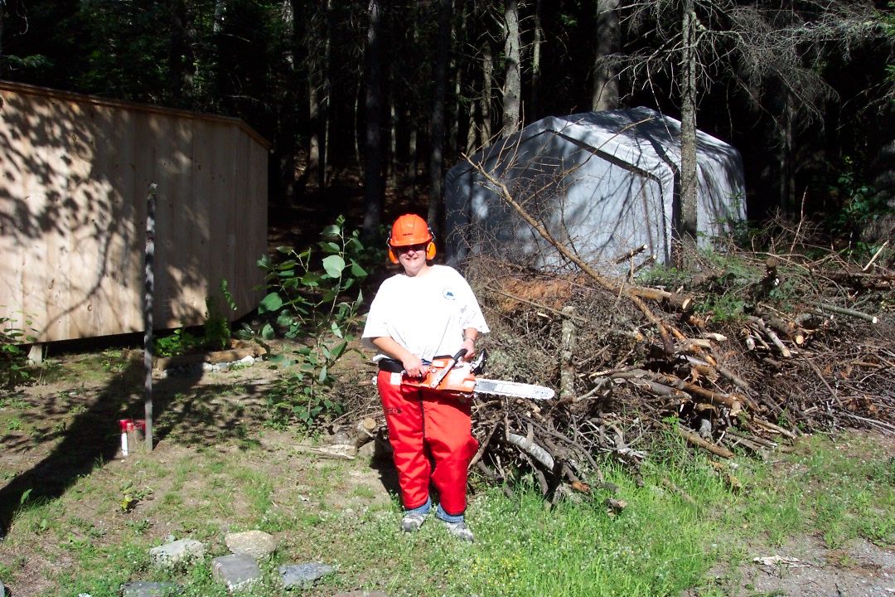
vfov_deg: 35.1
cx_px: 448
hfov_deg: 50.7
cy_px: 298
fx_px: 945
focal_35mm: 38
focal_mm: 8
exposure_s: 1/500
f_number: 4.8
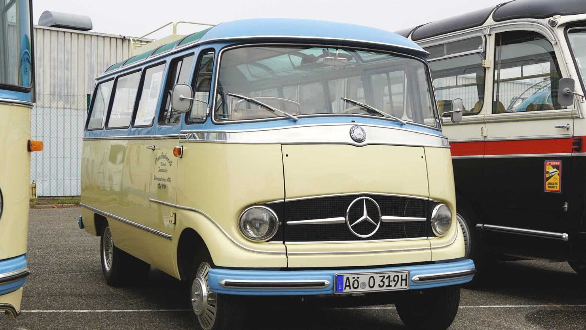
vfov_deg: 22.8
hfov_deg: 39.5
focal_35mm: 53
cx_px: 290
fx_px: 816
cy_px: 178
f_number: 7.1
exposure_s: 1/100
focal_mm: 33
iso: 100
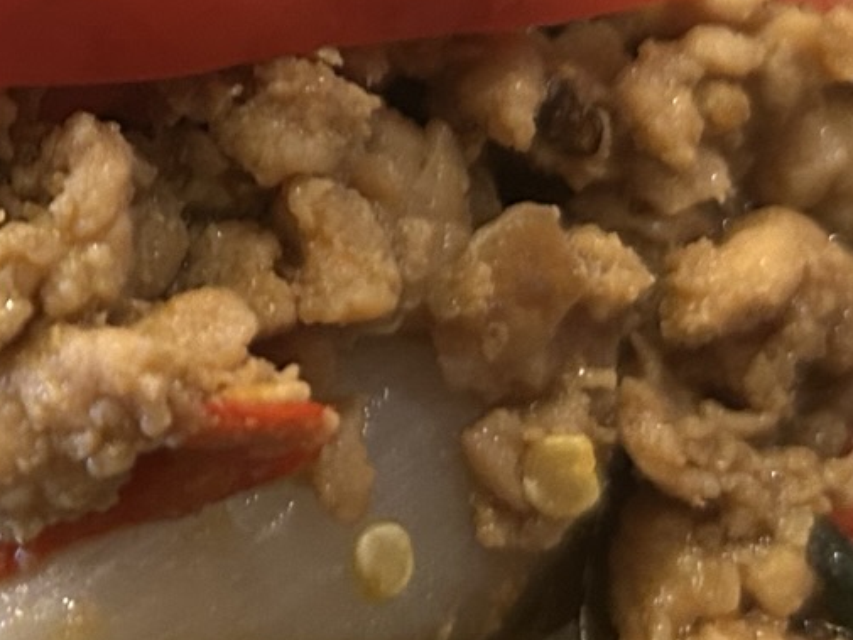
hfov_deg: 18.5
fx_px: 2539
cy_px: -73
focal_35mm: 103
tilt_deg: -58.1
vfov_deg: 14.0
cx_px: -12
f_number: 1.5
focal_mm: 5.7
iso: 500
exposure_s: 1/33
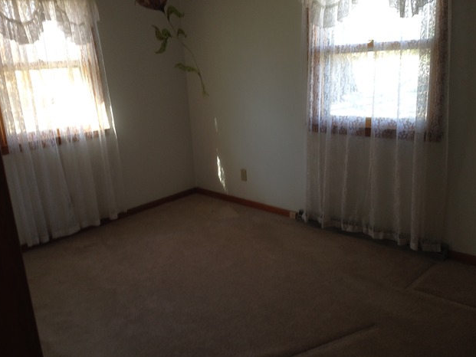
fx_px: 468
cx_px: 234
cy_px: 178
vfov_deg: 41.8
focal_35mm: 34
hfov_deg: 53.9
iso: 50
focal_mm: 4.12
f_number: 2.4
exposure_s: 1/24
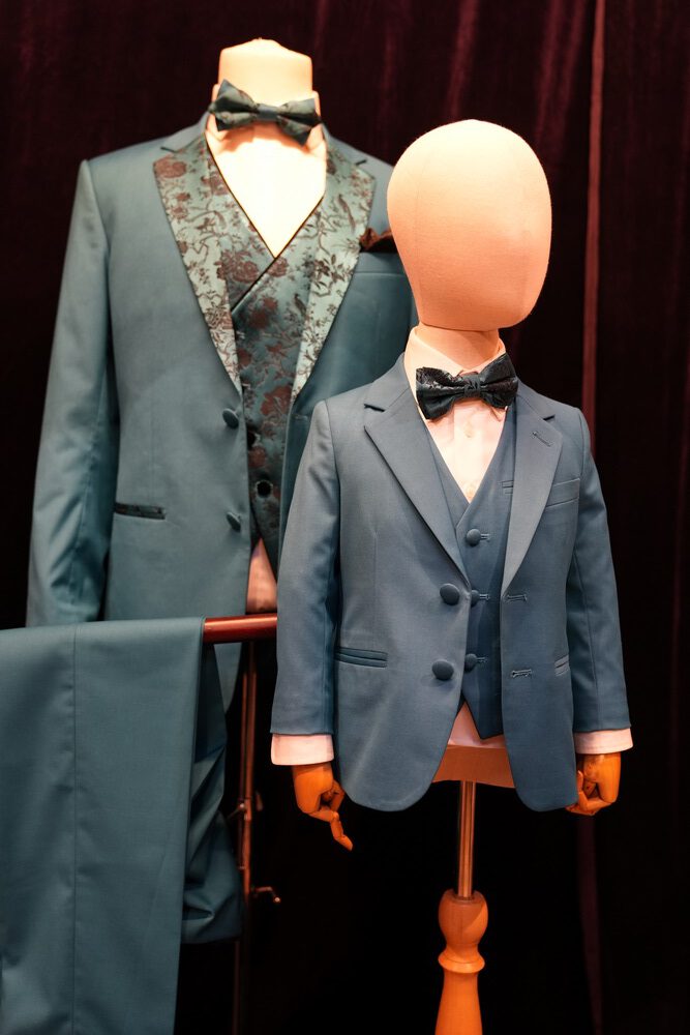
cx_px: 345
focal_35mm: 39
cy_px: 518
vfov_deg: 49.5
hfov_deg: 34.2
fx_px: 1121
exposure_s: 1/160
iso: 1600
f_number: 3.2
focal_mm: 39
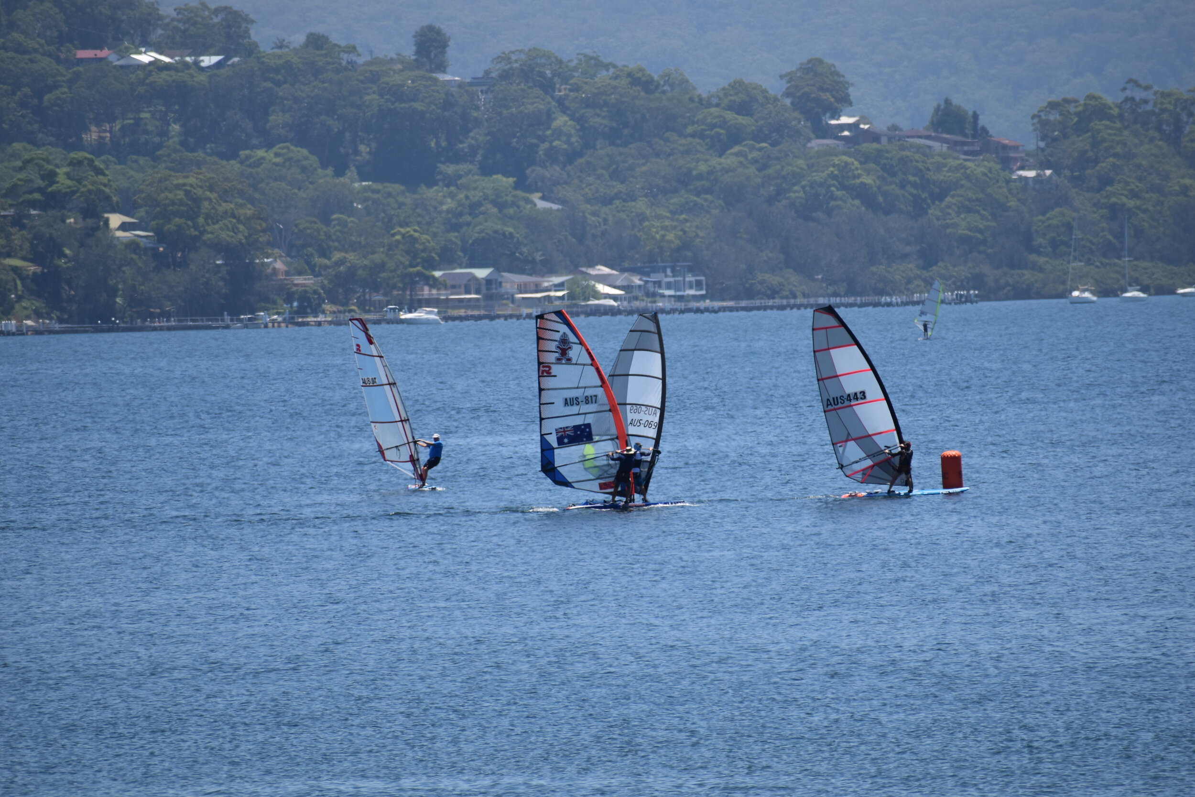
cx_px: 598
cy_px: 398
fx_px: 14937
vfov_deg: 3.1
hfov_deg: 4.6
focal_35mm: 450
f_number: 8
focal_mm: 300
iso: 200
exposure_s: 1/1000
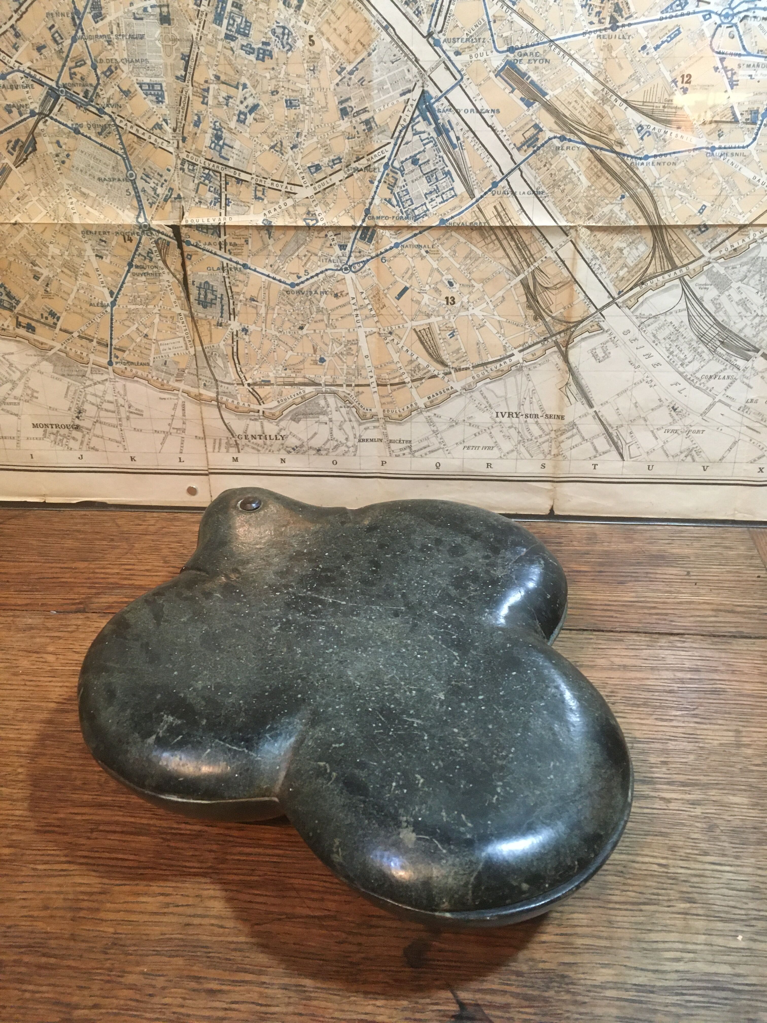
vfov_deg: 61.7
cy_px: 512
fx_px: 857
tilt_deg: -33.0
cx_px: 384
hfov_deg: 48.2
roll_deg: +0.8
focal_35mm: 29
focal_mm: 4.15
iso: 200
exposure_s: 1/17
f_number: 2.2
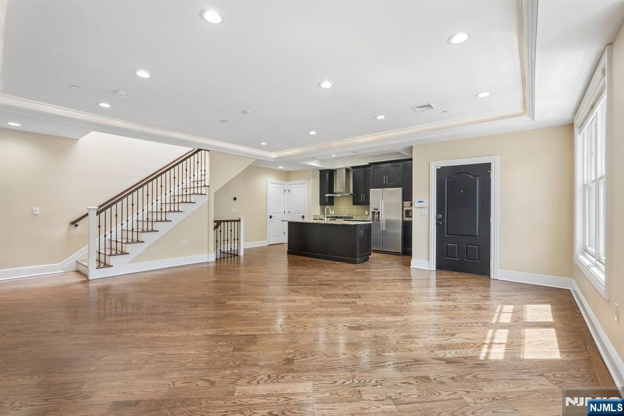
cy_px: 208
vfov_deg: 72.0
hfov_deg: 95.0
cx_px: 312
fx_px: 286
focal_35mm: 16
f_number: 9
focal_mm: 16.5
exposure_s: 1/15
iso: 400
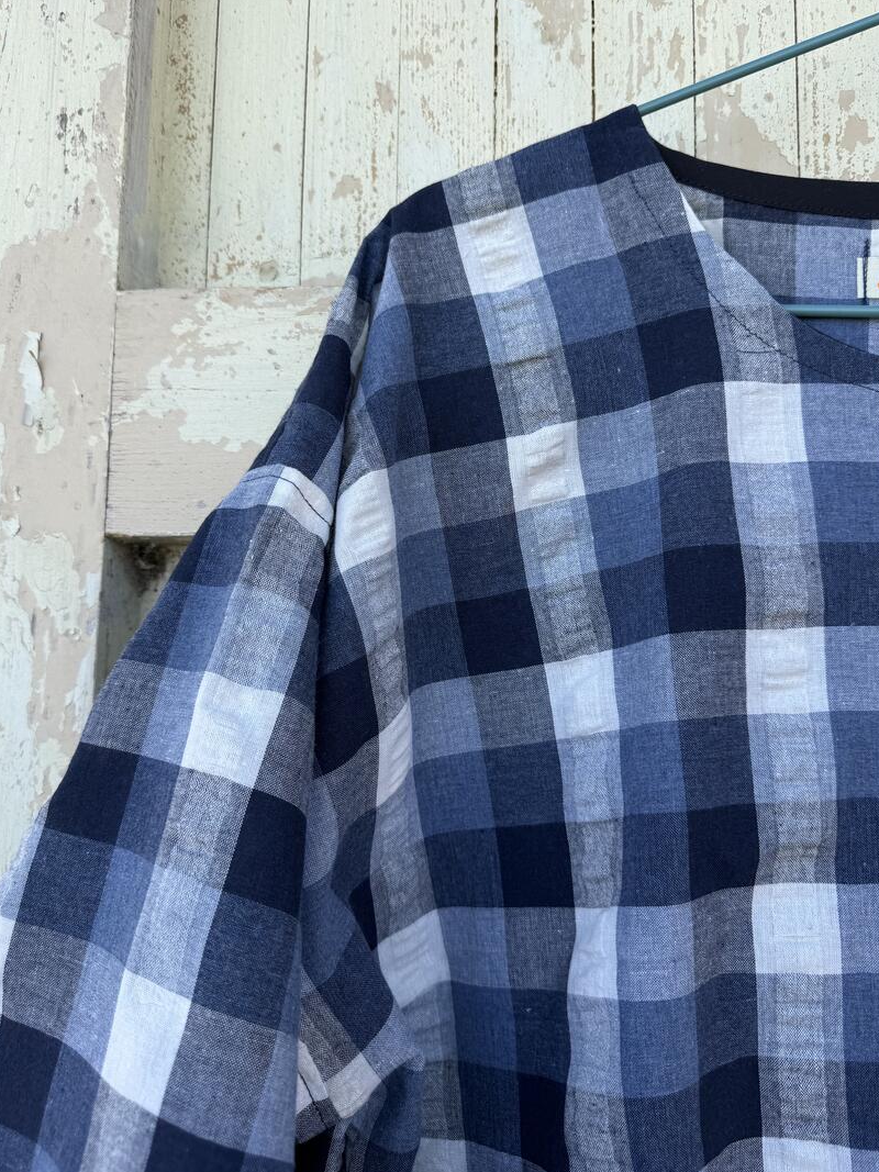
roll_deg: -0.1
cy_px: 529
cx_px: 453
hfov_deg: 51.3
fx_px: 914
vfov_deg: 65.2
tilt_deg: -1.8
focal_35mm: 27
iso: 80
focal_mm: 6.76
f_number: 1.78
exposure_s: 1/665
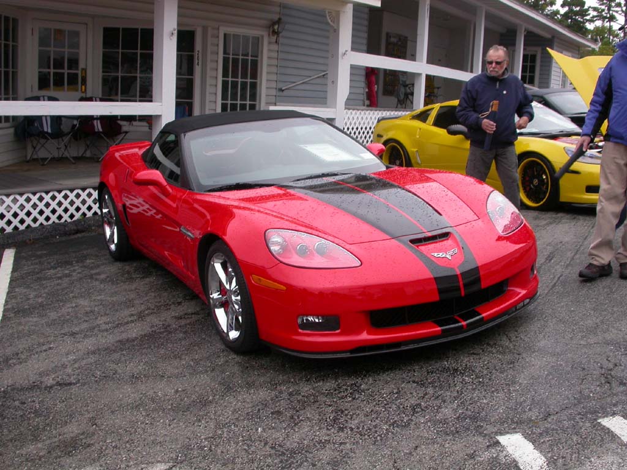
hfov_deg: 49.0
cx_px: 314
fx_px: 688
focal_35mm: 38
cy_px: 235
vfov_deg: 37.7
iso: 100
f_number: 5.3
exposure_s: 1/198
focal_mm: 7.85
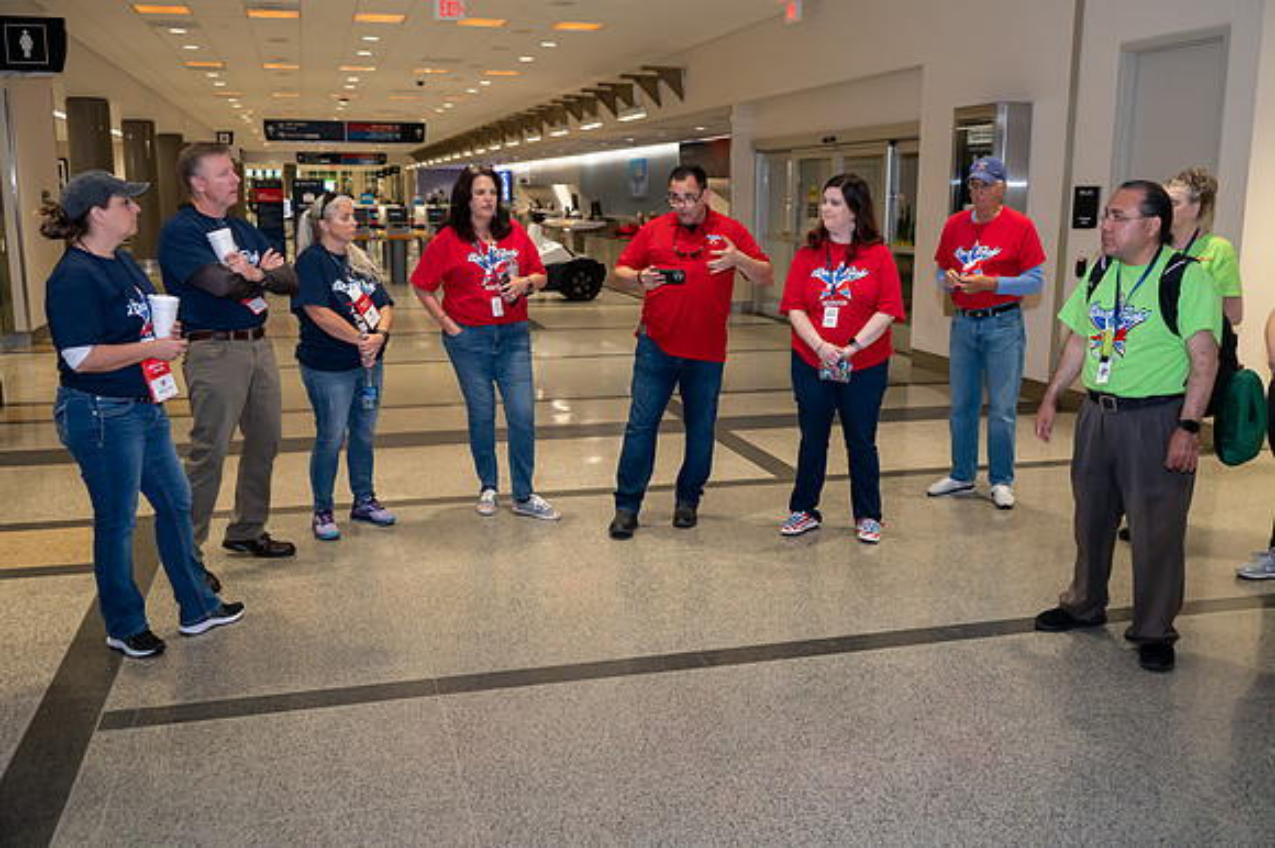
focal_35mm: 33
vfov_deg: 39.9
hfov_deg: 57.3
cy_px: 424
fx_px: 1168
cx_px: 638
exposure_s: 1/160
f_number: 5
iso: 2800
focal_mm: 33
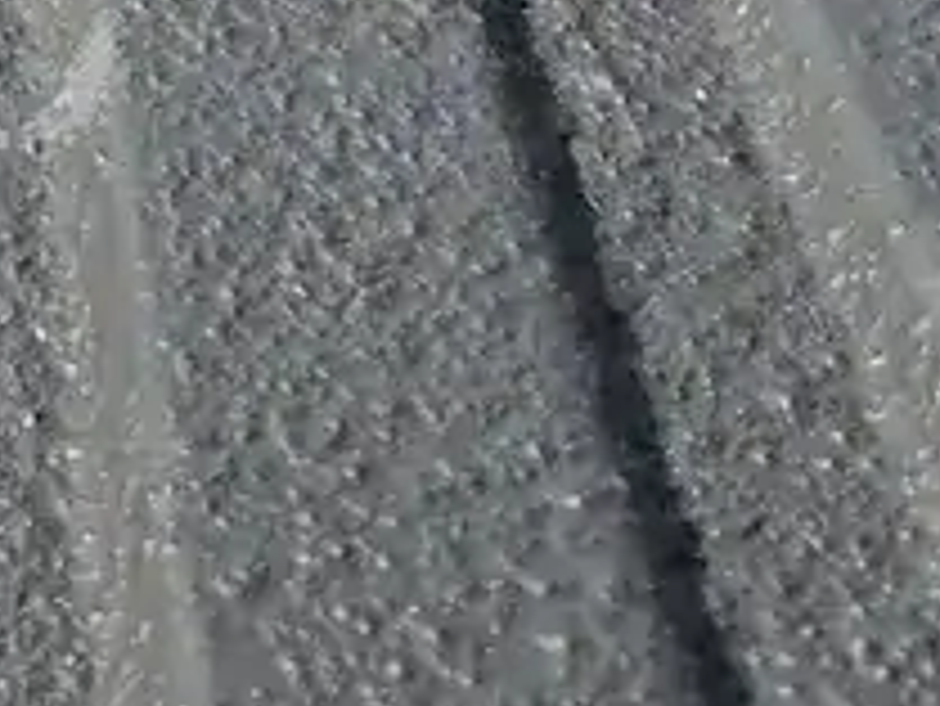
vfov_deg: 9.9
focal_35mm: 132
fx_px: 3587
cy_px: -976
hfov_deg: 13.3
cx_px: -810
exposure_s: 1/3092
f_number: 1.4
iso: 64
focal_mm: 6.5
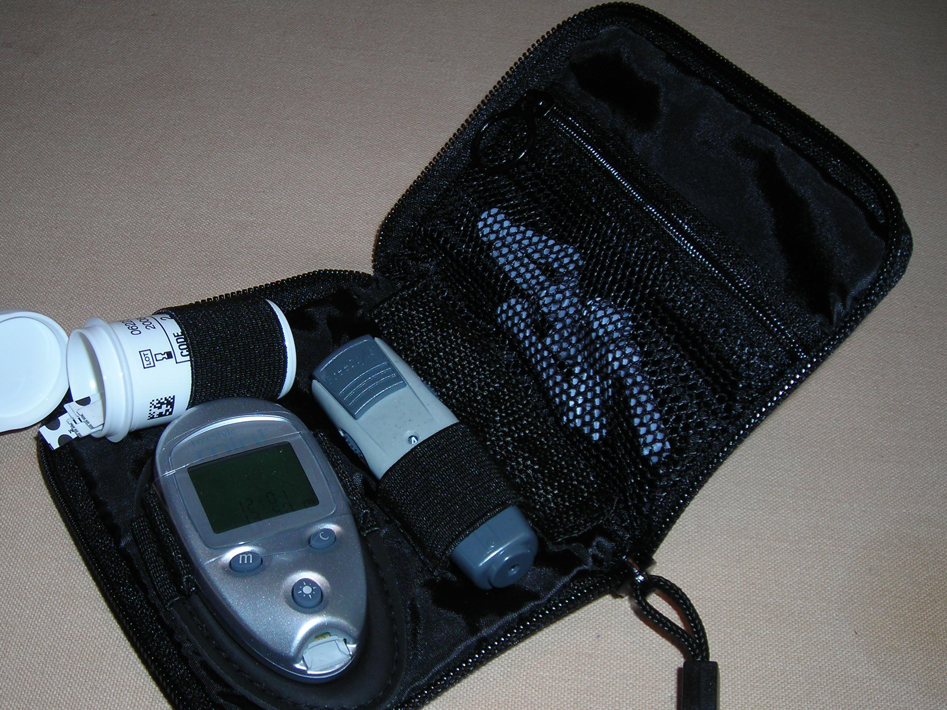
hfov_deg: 41.2
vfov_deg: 31.5
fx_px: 1259
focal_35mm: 46
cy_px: 411
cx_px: 413
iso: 50
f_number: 3.2
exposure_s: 1/60.1
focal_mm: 6.3
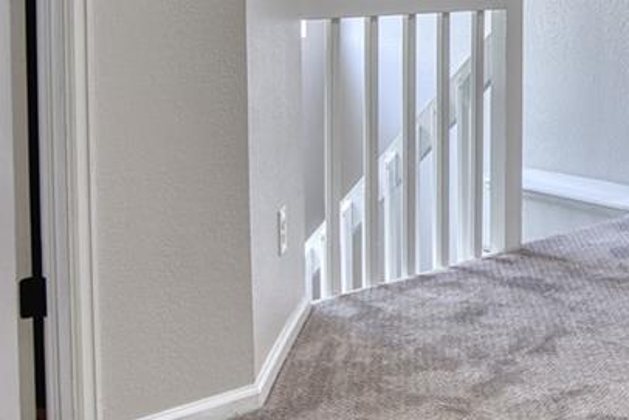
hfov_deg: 30.3
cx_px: 583
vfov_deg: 20.6
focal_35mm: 63
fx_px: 1101
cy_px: -42
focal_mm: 16
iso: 500
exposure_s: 1/60
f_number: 4
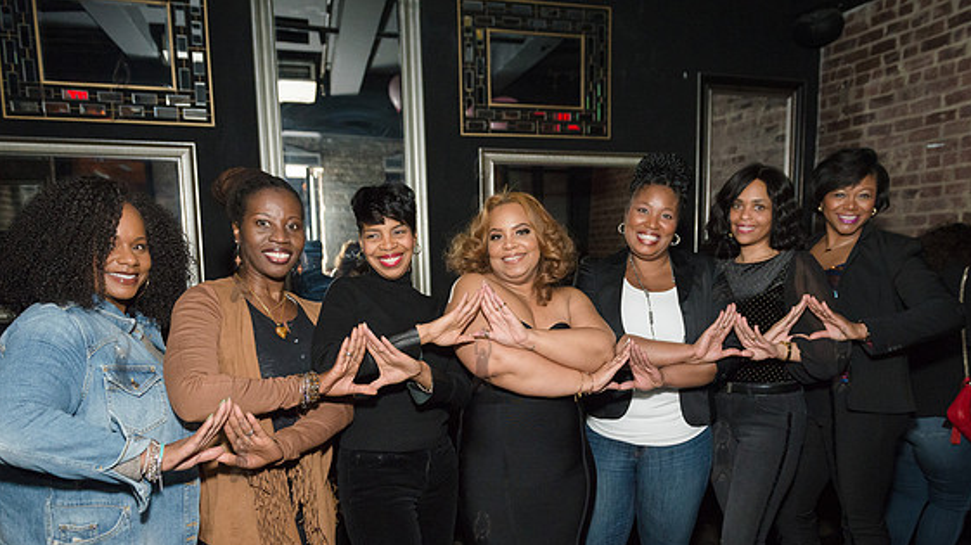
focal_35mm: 28
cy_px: 359
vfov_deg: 41.0
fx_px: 721
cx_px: 519
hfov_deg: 67.9
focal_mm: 24
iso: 2500
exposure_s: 1/400
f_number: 3.5
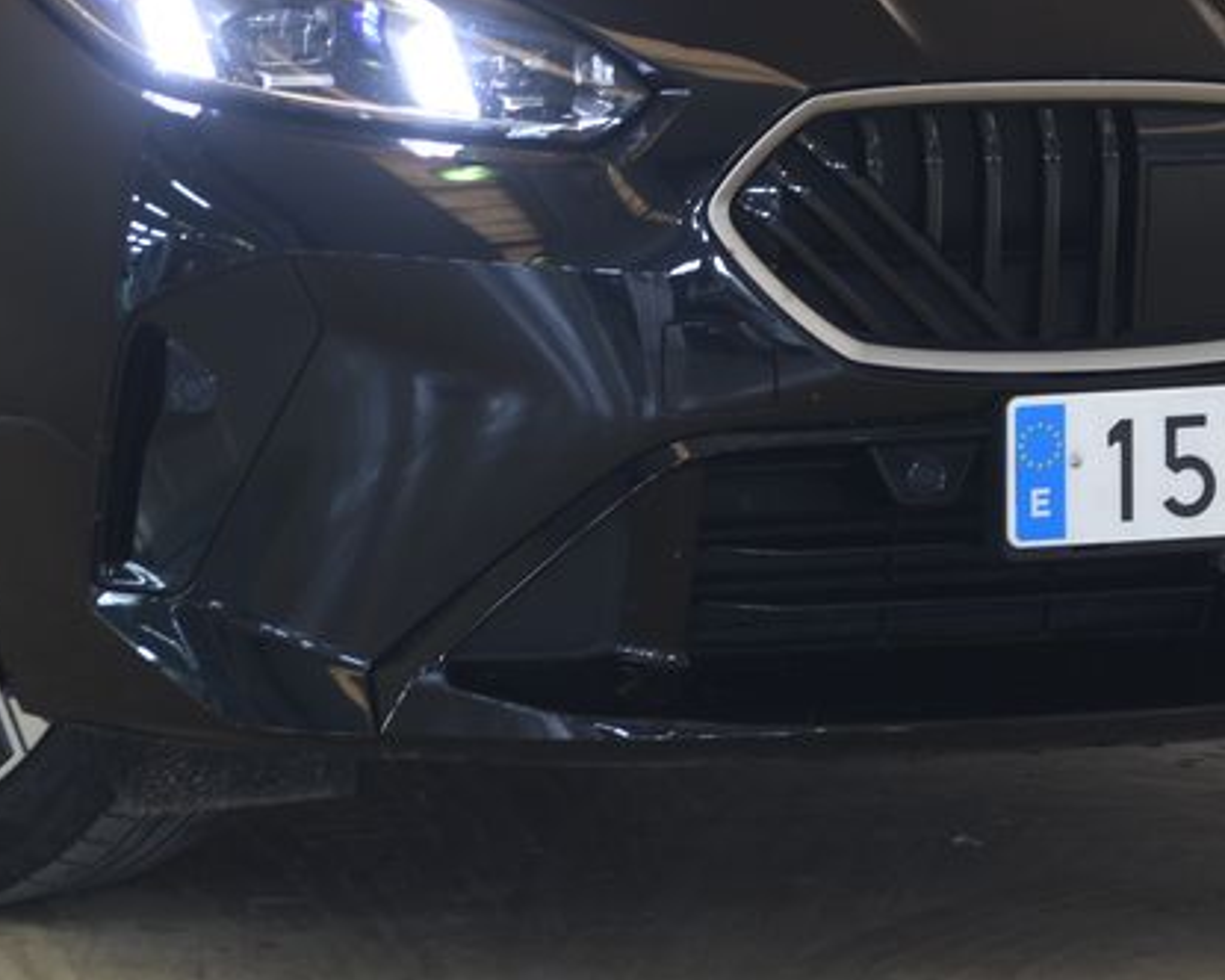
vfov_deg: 4.6
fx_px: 12109
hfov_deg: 5.8
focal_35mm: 334
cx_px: 401
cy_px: -9
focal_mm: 82
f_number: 4.2
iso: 100
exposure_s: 1/6
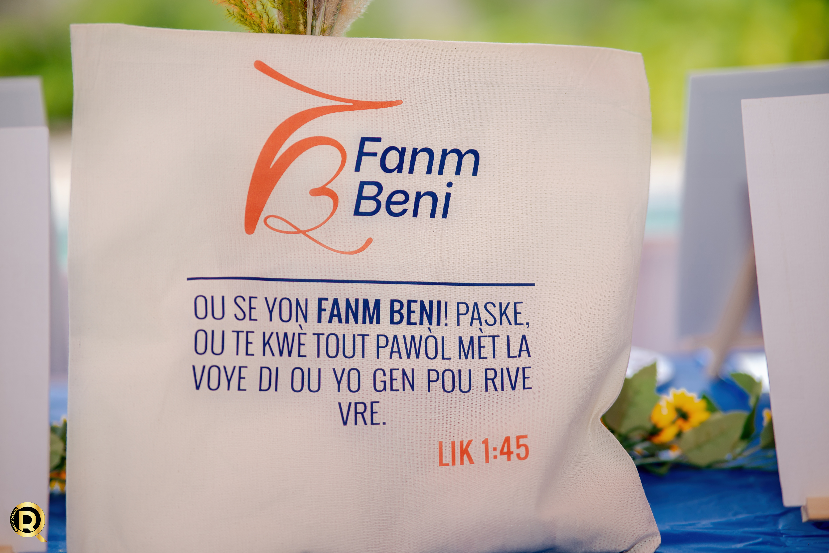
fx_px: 1957
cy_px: 276
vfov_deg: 16.1
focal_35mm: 85
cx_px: 414
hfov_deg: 23.9
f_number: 1.8
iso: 160
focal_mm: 85
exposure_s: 1/200
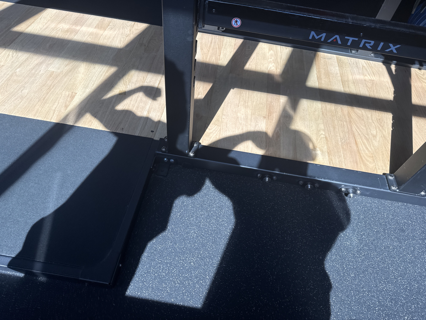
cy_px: 160
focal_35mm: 24
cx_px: 213
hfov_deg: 71.6
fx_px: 295
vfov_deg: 56.8
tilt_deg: -49.6
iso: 80
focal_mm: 6.76
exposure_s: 1/436
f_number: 1.78
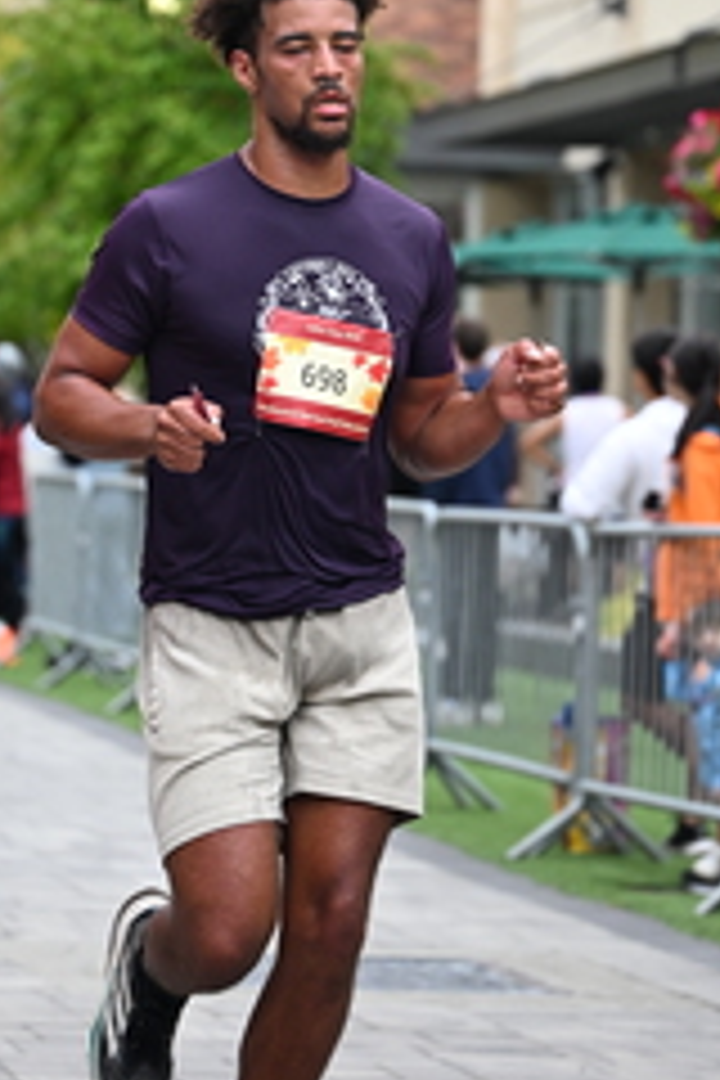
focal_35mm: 190
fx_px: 5700
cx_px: 218
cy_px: 194
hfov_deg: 7.2
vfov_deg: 10.8
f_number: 2.8
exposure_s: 1/2000
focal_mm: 83
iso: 640
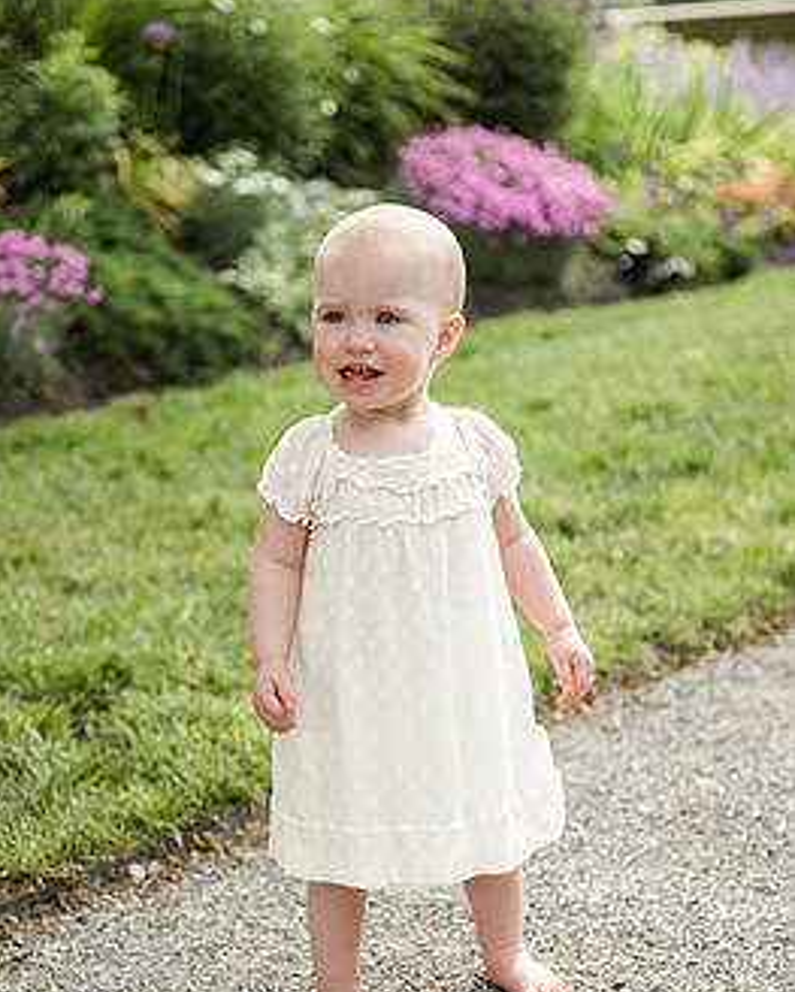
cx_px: 348
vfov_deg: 21.2
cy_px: 550
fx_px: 2643
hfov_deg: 17.1
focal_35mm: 90
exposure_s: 1/2000
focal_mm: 70
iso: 640
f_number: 3.5
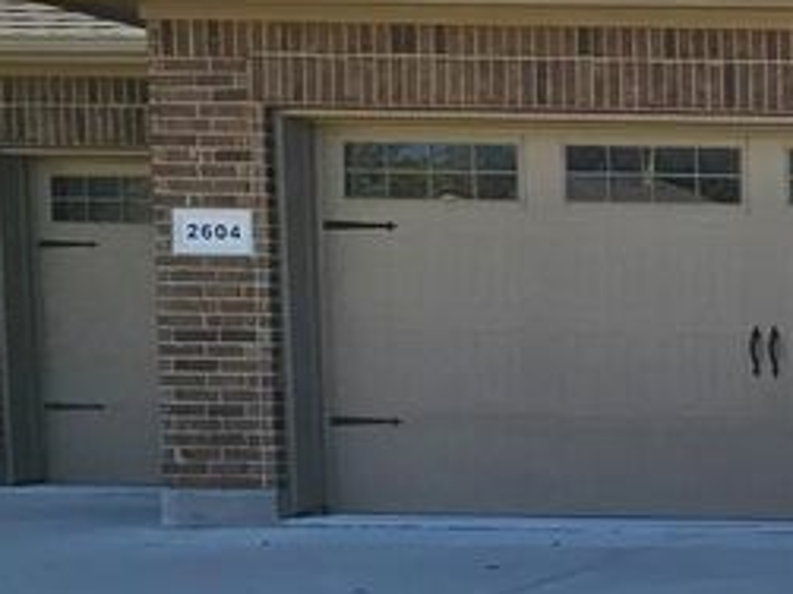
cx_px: 1434
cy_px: 449
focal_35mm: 53
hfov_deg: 21.9
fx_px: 1214
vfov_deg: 27.1
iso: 50
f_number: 2.2
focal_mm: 2.2
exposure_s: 1/1619
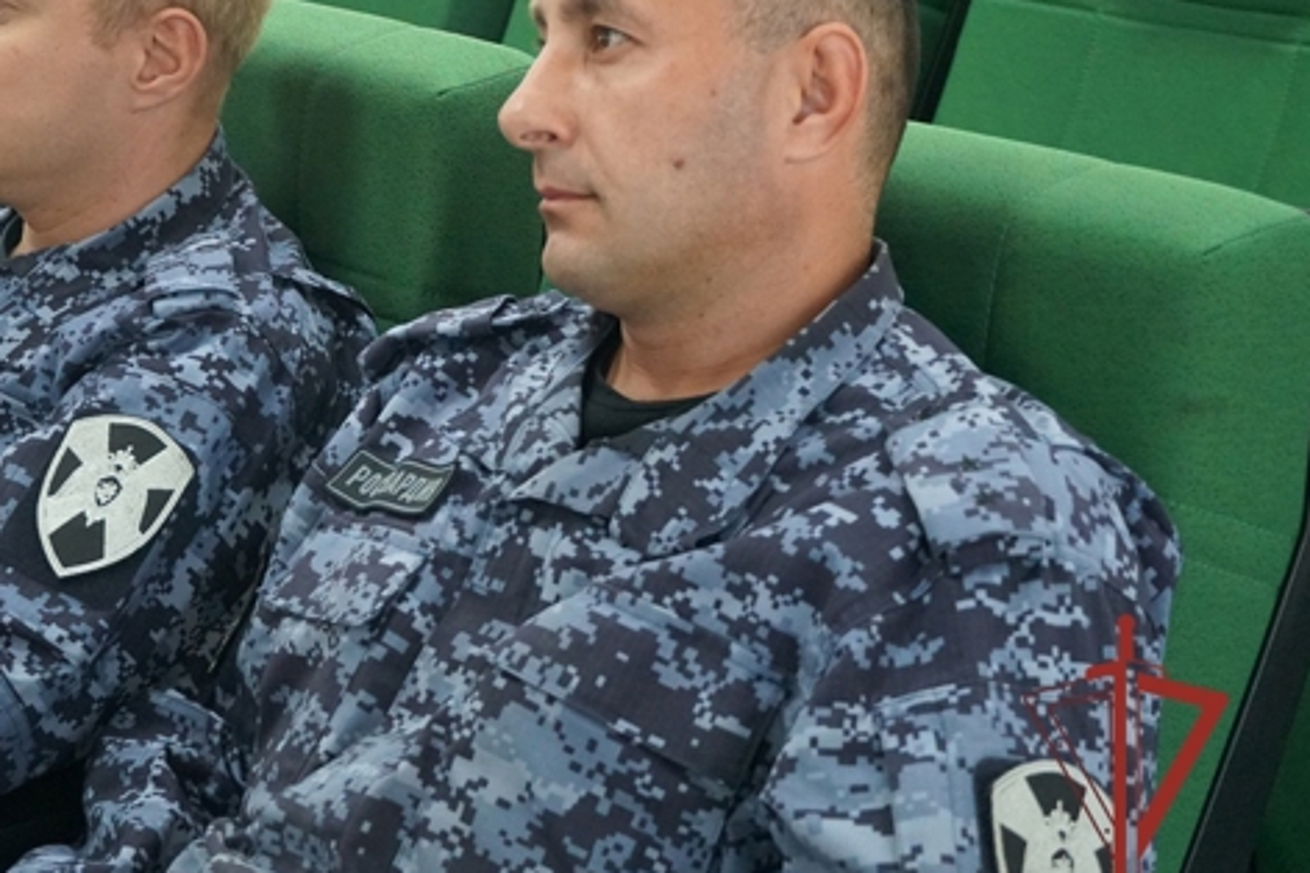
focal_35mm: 86
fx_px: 3129
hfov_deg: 23.3
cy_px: 303
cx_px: 273
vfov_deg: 15.9
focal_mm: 36
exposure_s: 1/160
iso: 4000
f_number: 4.5
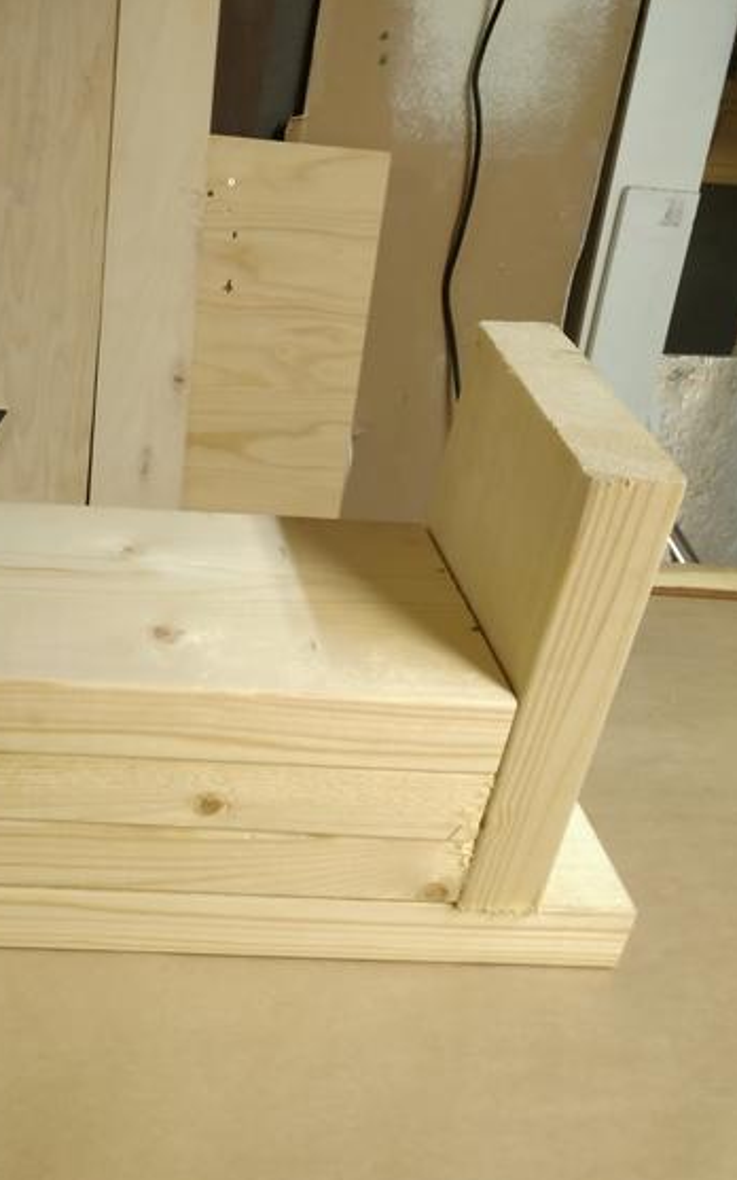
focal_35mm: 35
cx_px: 72
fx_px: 1125
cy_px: 627
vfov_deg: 55.3
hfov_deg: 34.2
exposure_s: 1/25
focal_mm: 4.04
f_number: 2
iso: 326
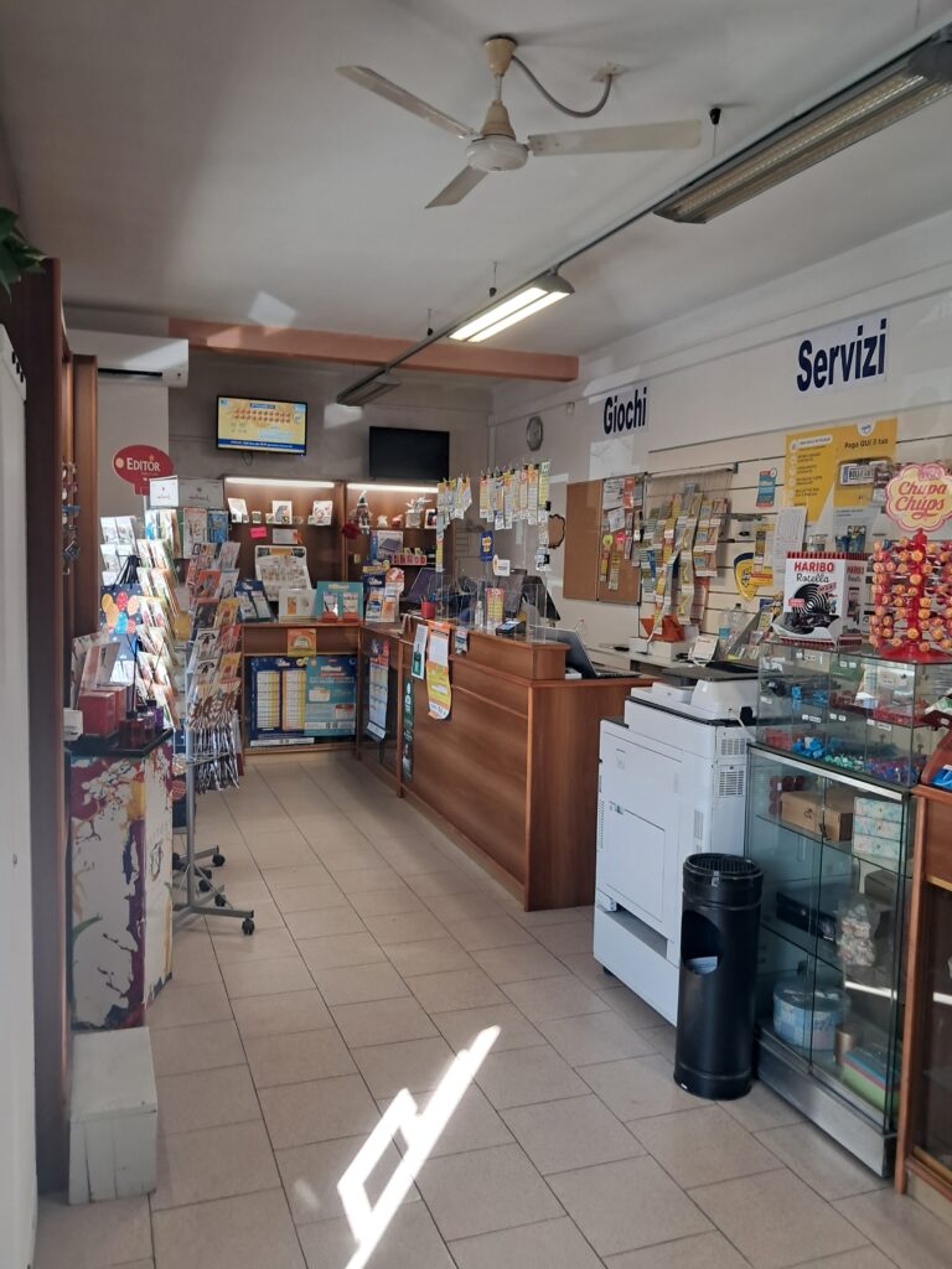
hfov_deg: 51.4
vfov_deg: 65.3
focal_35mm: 27
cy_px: 634
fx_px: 990
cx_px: 476
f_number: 1.8
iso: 160
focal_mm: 4
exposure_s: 1/50
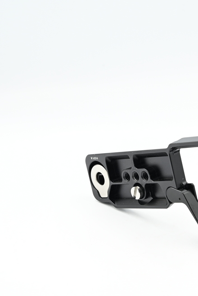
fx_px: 750
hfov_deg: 14.9
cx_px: 164
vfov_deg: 22.4
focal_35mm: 91
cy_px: 148
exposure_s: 1/30
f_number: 11
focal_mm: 60
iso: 200
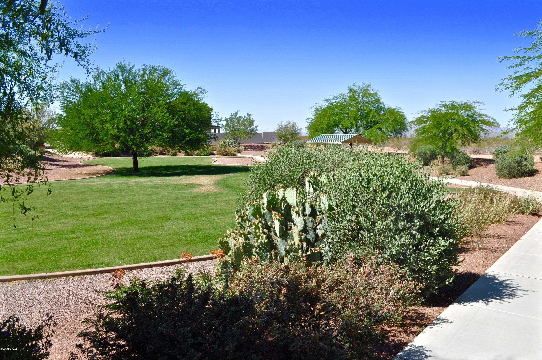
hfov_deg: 62.0
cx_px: 271
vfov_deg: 43.5
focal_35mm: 30
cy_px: 180
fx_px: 451
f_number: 10
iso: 200
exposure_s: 1/400
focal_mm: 20
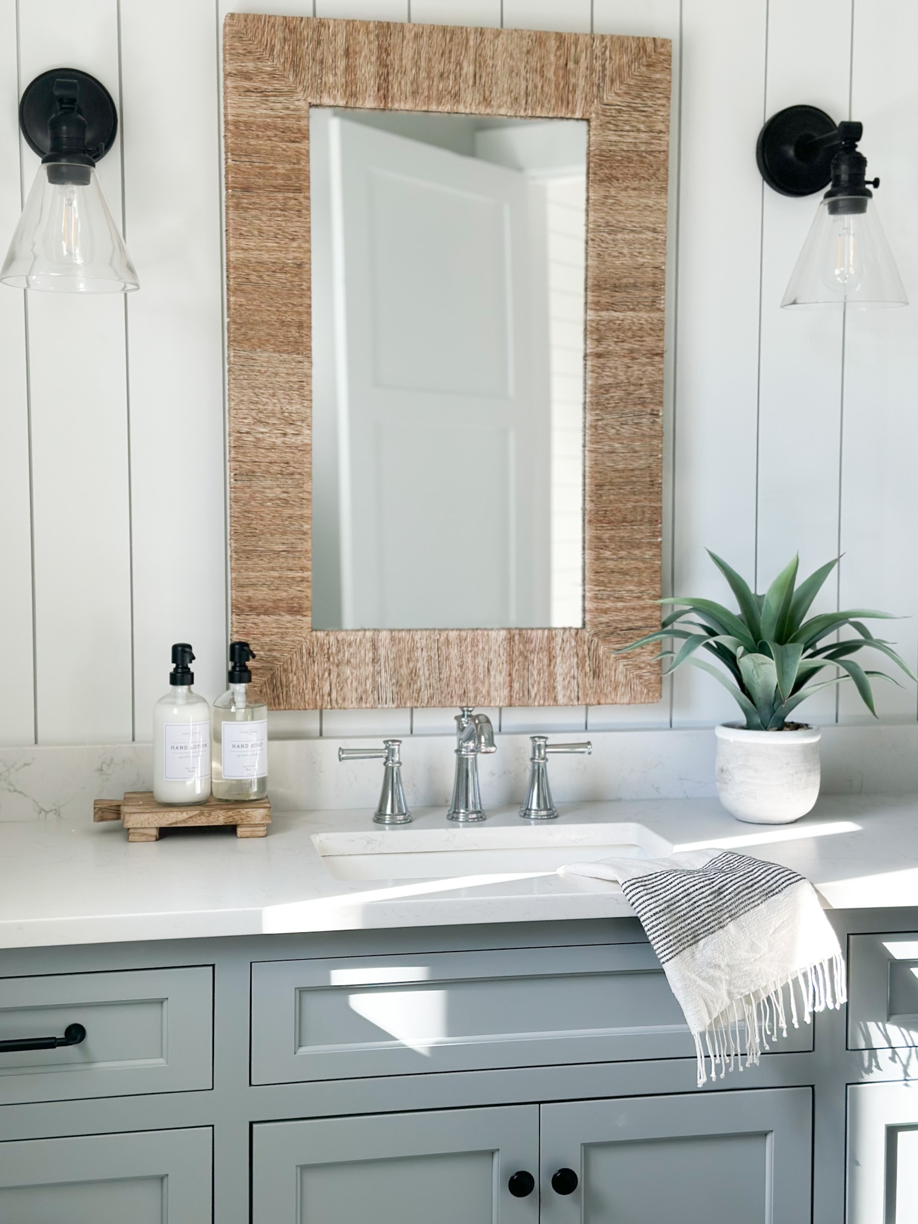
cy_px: 612
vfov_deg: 39.7
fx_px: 1697
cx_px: 459
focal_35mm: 48
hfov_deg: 30.3
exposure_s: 1/290
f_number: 1.8
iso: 80
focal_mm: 6.86
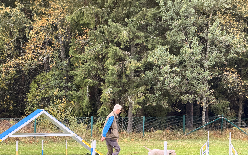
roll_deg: -0.9
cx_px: 125
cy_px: 81
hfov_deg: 19.5
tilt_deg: +0.8
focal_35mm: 107
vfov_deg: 12.2
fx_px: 723
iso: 100
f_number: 2.8
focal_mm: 16.89
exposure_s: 1/121
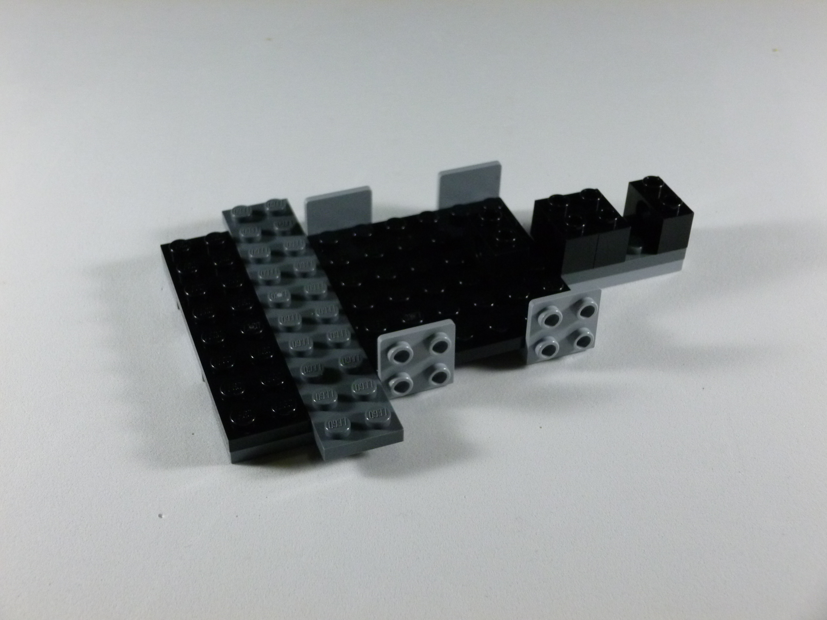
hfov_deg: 36.8
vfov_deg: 28.0
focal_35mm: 52
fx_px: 1242
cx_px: 414
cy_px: 310
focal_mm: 9.2
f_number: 4.1
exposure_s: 1/60
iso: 400
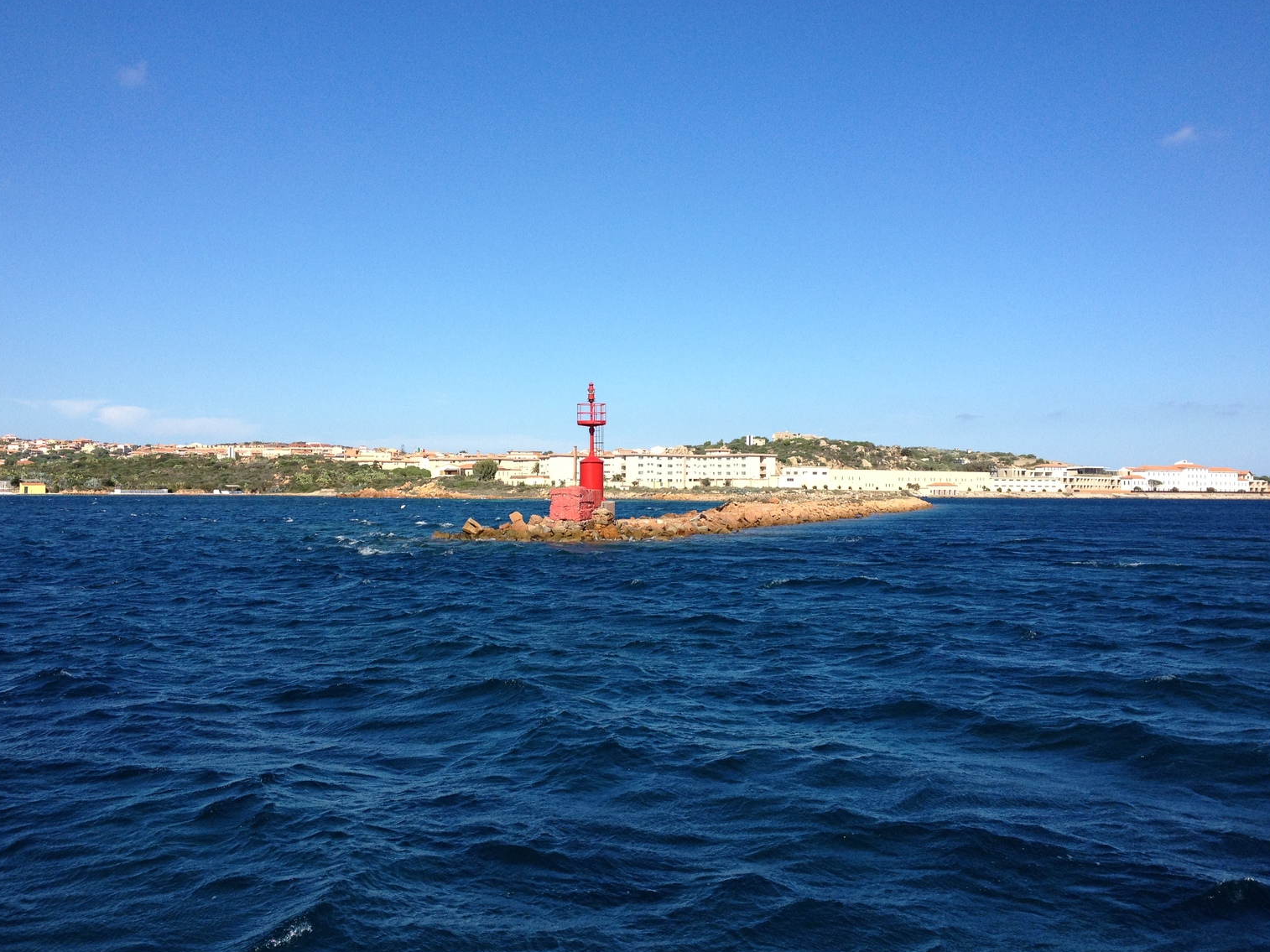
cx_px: 611
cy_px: 466
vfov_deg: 38.7
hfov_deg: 50.1
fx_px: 1357
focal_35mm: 37
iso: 64
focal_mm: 4.28
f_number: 2.4
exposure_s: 1/1842
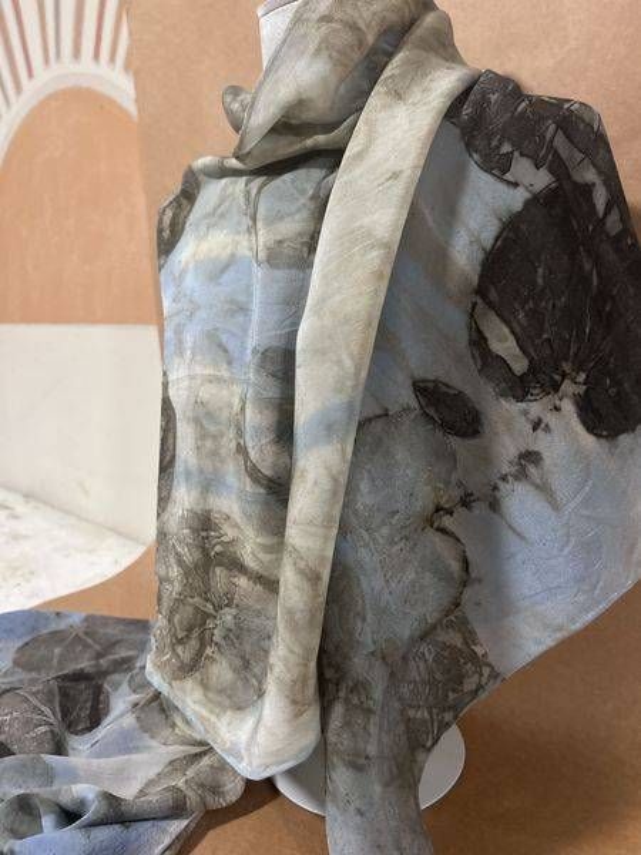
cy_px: 428
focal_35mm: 26
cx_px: 320
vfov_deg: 67.3
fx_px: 642
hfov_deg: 53.1
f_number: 1.5
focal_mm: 5.7
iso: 400
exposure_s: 1/60
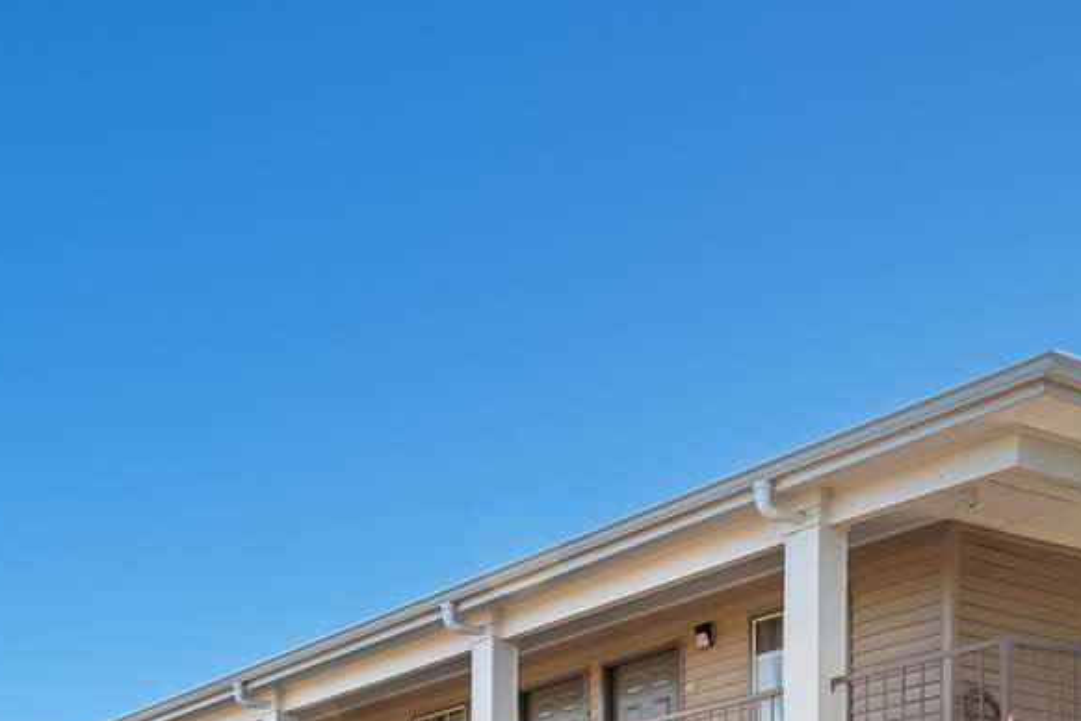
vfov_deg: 24.3
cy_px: 925
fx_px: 1471
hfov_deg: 36.7
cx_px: 30
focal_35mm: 49
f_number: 8
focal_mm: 19
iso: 320
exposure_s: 1/125
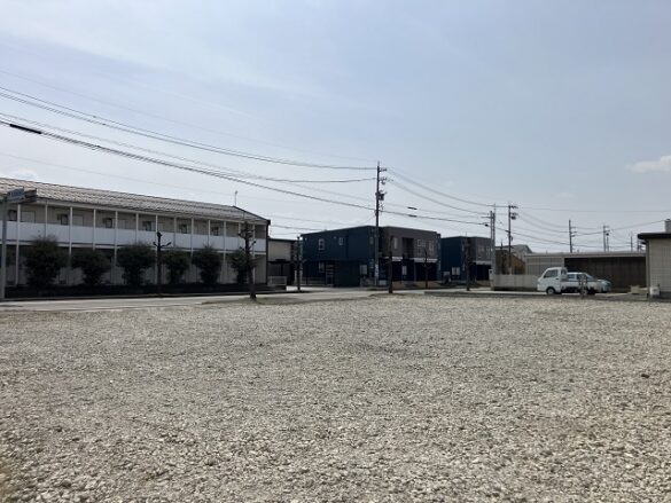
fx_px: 543
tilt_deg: +3.2
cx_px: 336
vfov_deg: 49.8
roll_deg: +0.5
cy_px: 252
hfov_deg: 63.4
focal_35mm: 28
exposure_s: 1/6098
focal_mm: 3.99
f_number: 1.8
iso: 32
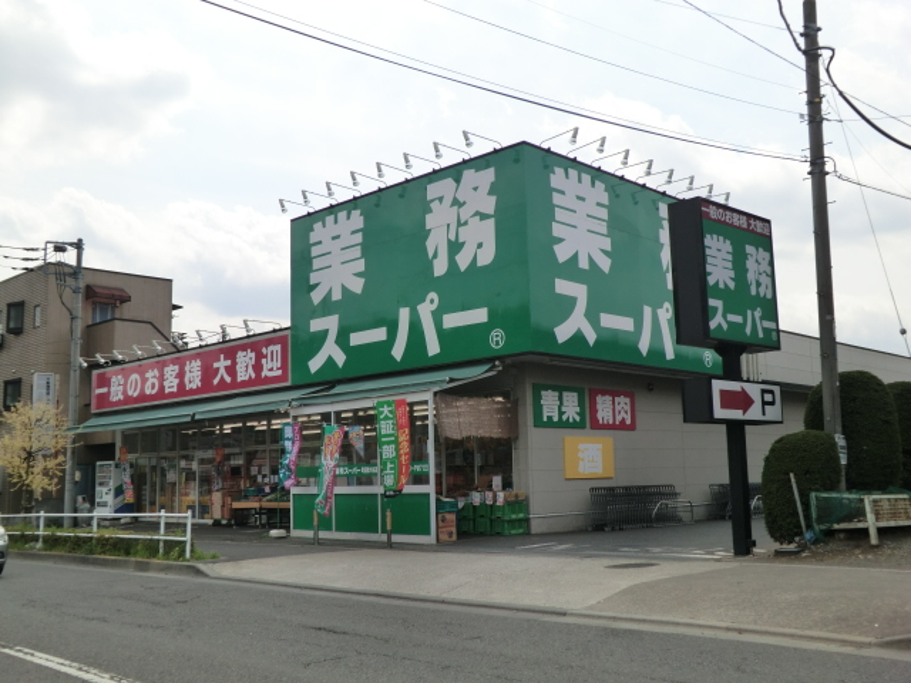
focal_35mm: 34
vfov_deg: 41.8
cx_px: 456
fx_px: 895
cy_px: 342
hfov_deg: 54.0
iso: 80
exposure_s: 1/200
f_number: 8.4
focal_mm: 6.1
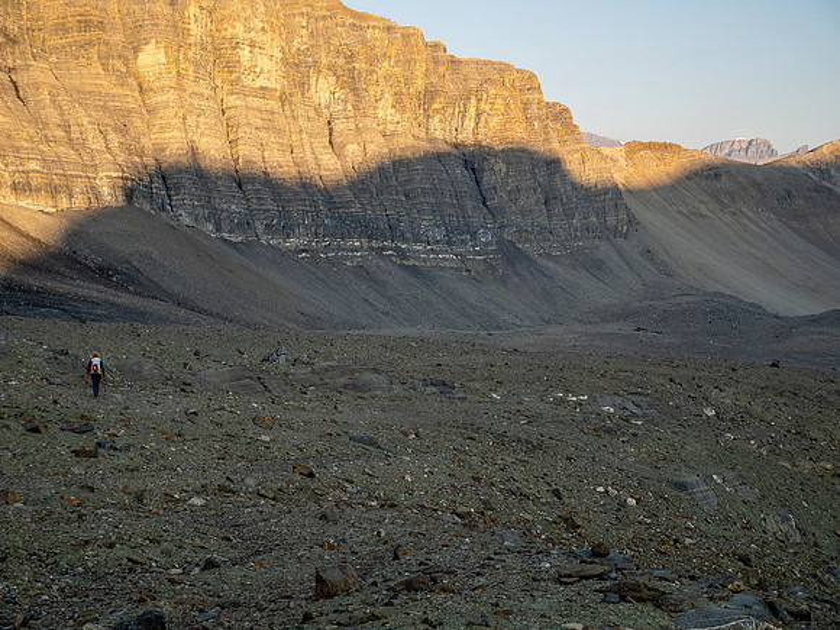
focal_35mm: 64
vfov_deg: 22.9
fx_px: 1553
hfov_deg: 30.3
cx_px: 420
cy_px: 315
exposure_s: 1/80
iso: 200
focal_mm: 32
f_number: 8
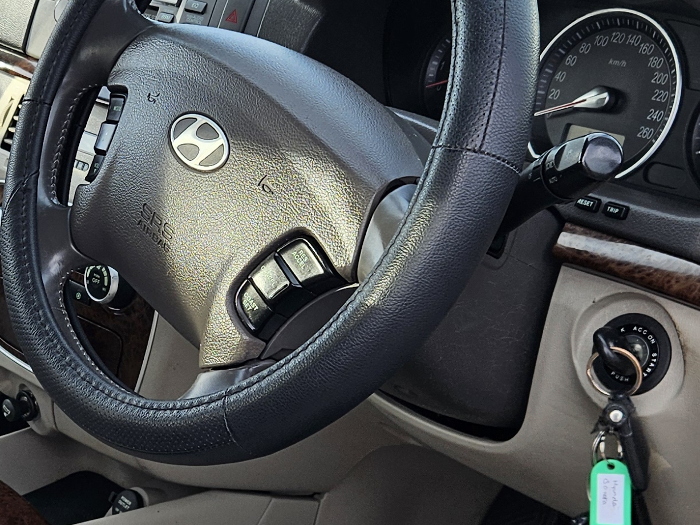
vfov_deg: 19.6
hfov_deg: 25.3
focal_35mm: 75
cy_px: 331
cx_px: 83
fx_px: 1516
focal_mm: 5.4
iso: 25
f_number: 1.8
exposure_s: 1/183
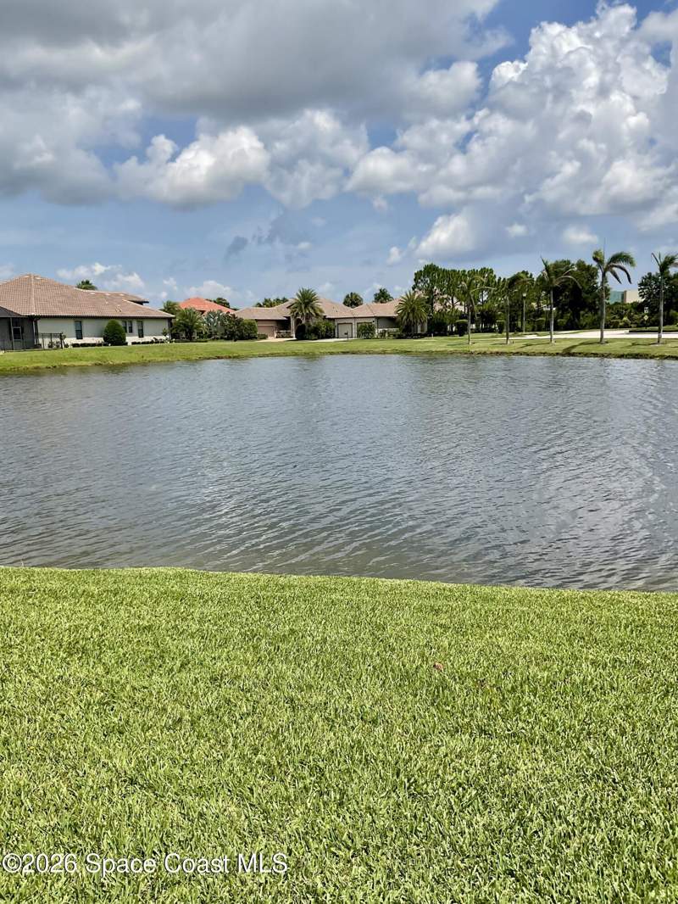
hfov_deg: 48.2
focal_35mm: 29
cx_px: 339
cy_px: 452
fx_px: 757
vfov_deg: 61.6
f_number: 1.8
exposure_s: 1/3125
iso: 16
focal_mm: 3
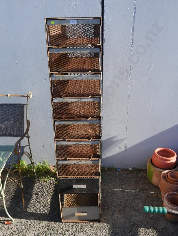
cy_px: 118
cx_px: 89
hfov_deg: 44.2
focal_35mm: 32
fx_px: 219
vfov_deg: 56.8
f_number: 6.3
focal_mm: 16
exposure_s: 1/250
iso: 200
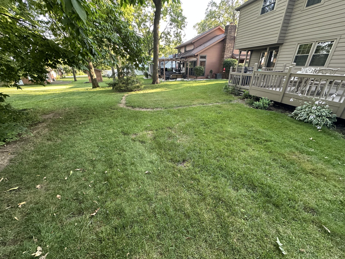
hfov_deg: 102.1
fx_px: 140
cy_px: 130
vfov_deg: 85.7
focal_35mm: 14
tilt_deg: -25.0
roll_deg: +0.0
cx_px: 172
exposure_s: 1/99
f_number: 2.2
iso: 160
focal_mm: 2.22
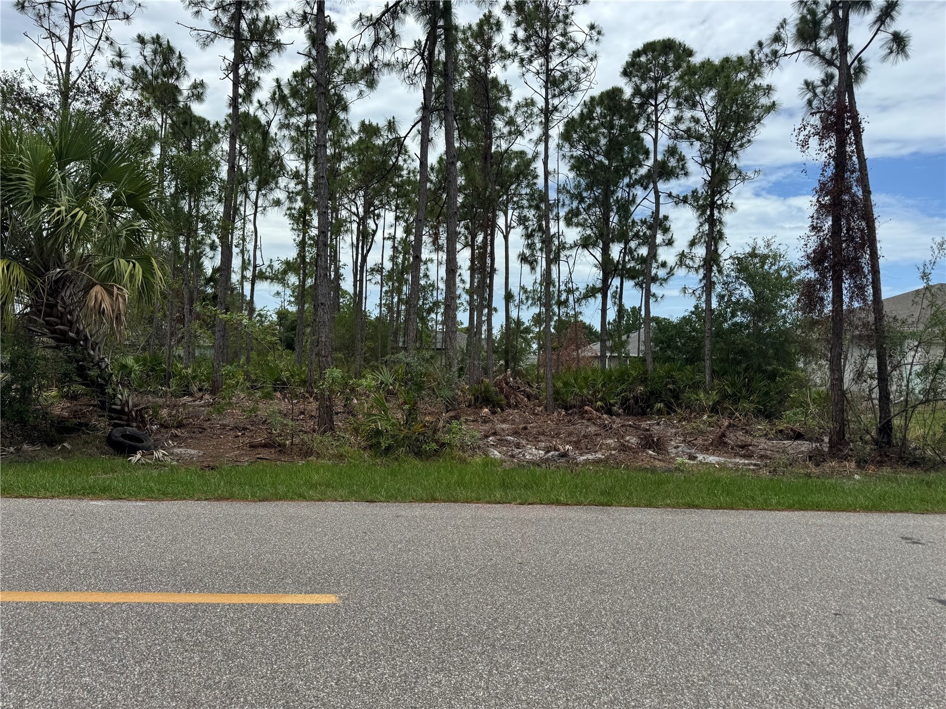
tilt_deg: +1.5
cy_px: 354
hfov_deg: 71.6
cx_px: 473
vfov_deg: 56.8
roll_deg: -2.3
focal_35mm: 24
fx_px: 656
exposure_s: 1/4049
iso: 80
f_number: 1.78
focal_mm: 6.76
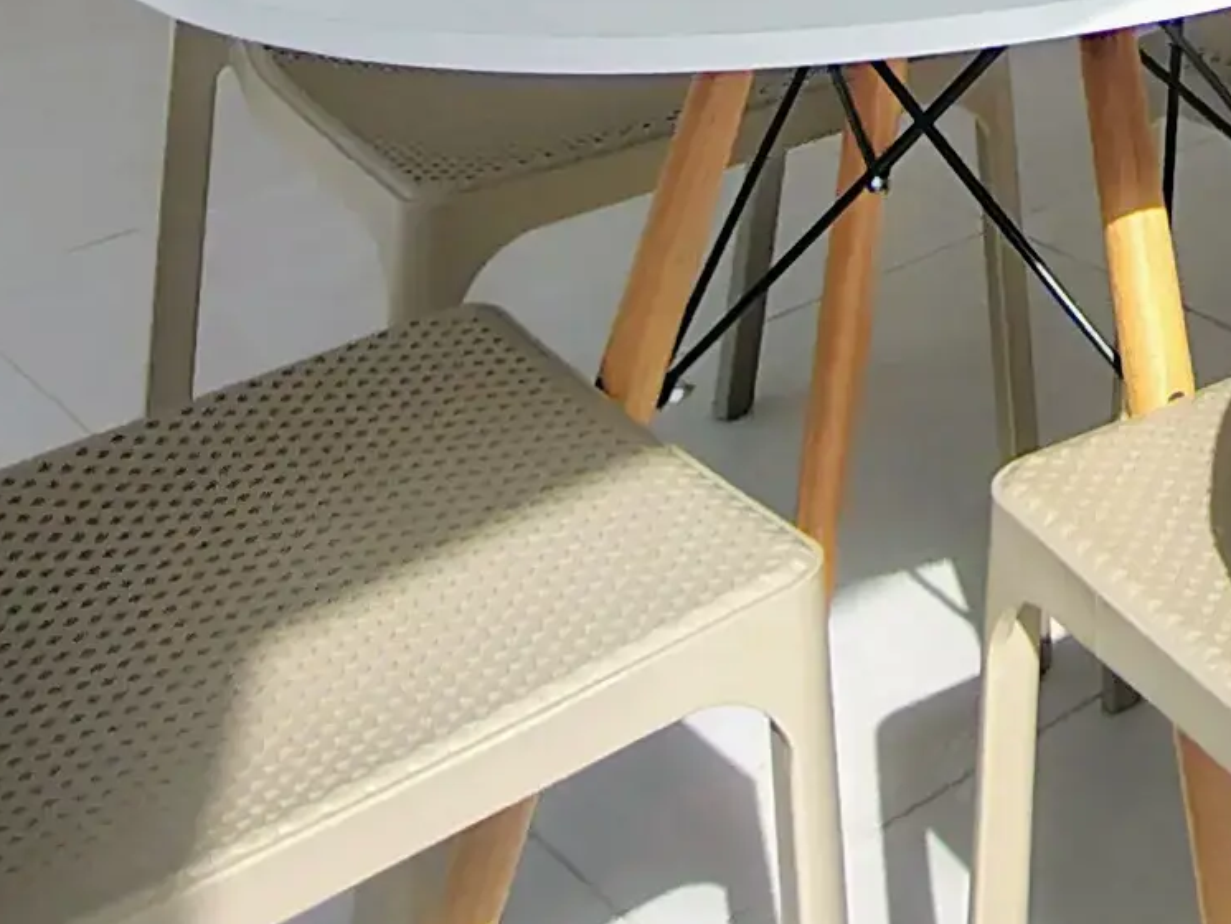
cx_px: 1693
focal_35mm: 70
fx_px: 2490
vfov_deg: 15.5
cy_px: -1053
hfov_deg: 23.7
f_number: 2.2
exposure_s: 1/475
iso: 100
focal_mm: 1.66
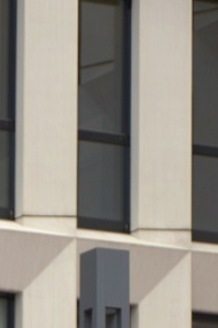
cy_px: 538
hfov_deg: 3.5
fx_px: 3520
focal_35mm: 386
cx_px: -152
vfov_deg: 5.3
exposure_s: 1/100
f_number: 5.6
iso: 160
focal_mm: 75
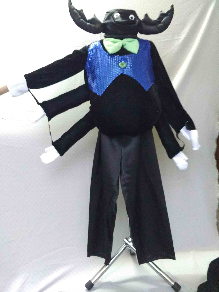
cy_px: 146
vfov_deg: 60.0
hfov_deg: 46.8
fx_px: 253
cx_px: 110
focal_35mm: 30
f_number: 2
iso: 1697
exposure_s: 1/14
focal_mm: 4.12
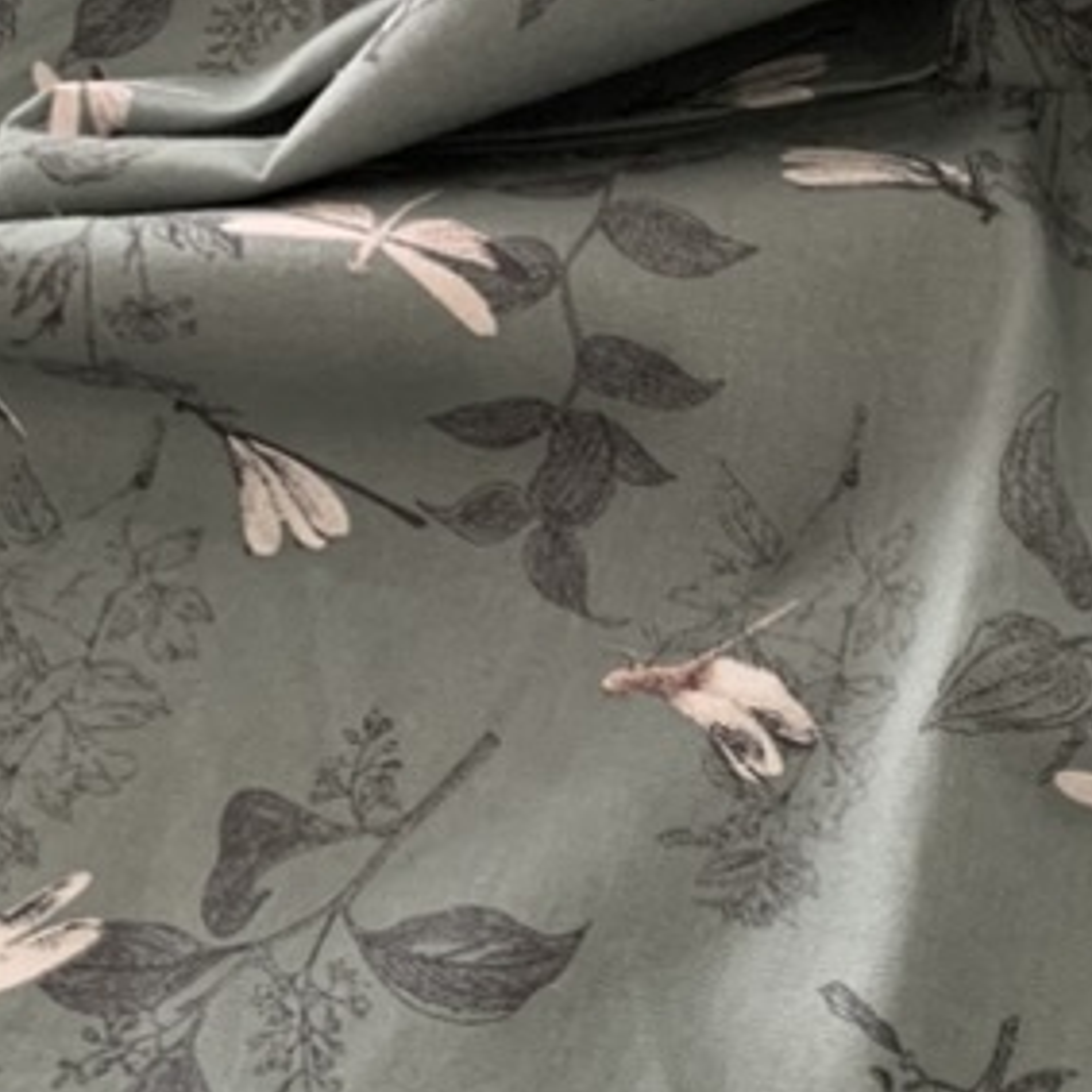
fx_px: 1392
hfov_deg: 42.5
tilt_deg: -54.4
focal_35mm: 39
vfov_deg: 42.4
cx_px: 675
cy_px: 710
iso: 400
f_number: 1.8
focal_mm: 4.25
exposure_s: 1/60
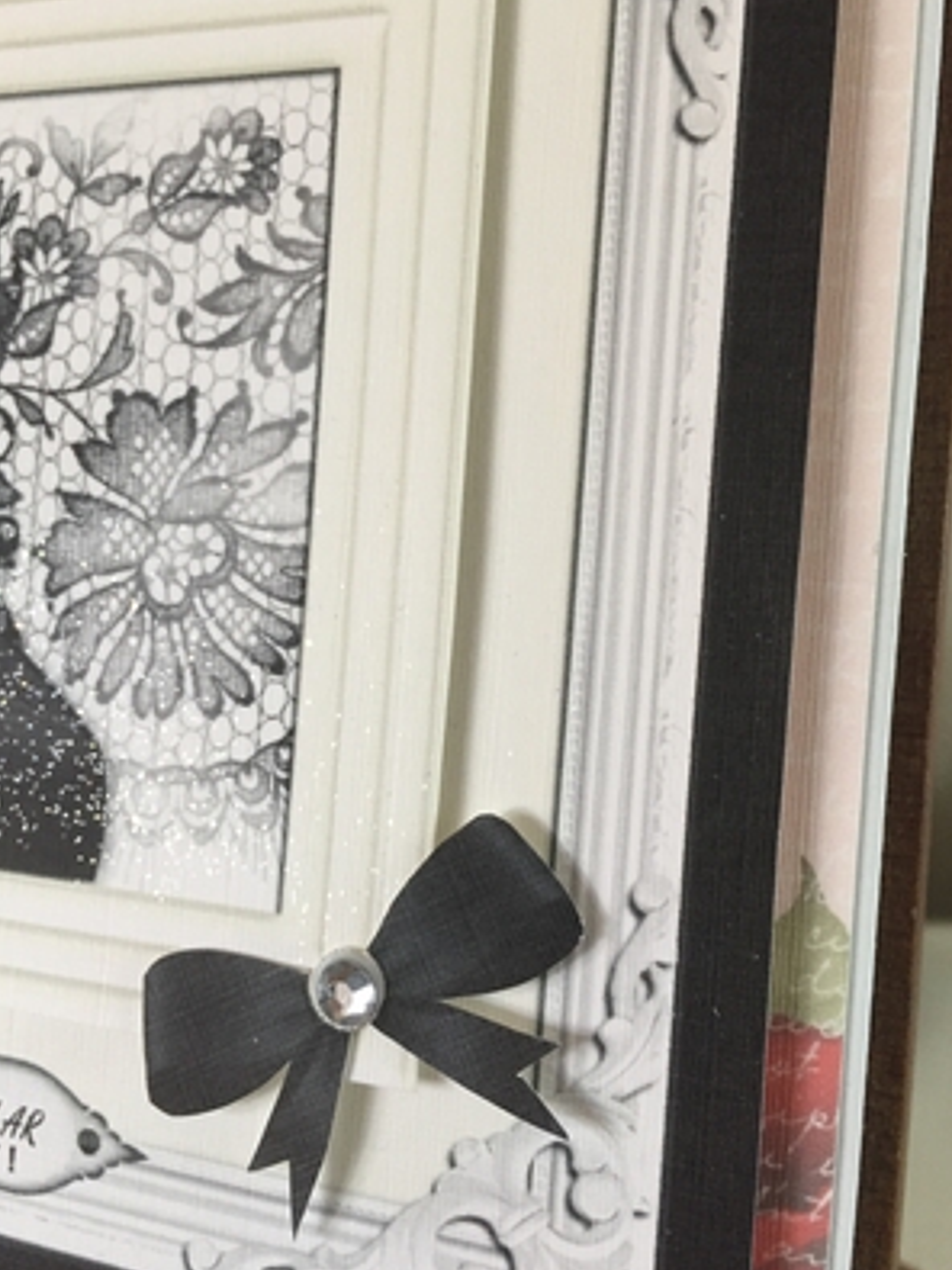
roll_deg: +2.5
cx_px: 503
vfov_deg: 55.4
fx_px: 1211
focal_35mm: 33
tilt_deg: -15.2
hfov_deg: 42.9
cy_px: 637
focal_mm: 4.15
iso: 160
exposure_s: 1/33
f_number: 2.2
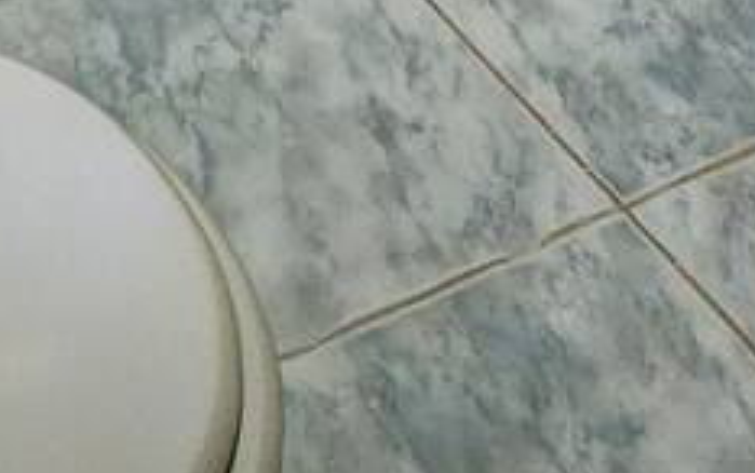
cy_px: -1186
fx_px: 1750
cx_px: -81
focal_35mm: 85
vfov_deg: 9.3
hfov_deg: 22.9
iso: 800
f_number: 2.2
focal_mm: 2.2
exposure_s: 1/24
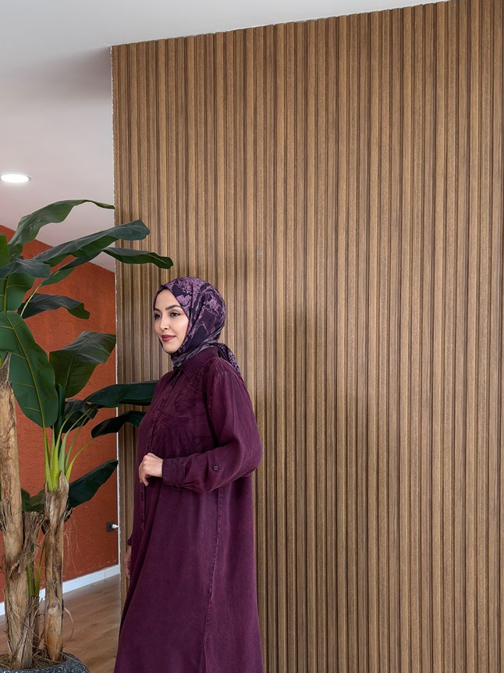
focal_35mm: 52
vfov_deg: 36.1
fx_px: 1010
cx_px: 186
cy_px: 491
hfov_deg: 27.9
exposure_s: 1/105
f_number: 1.78
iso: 100
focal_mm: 6.76
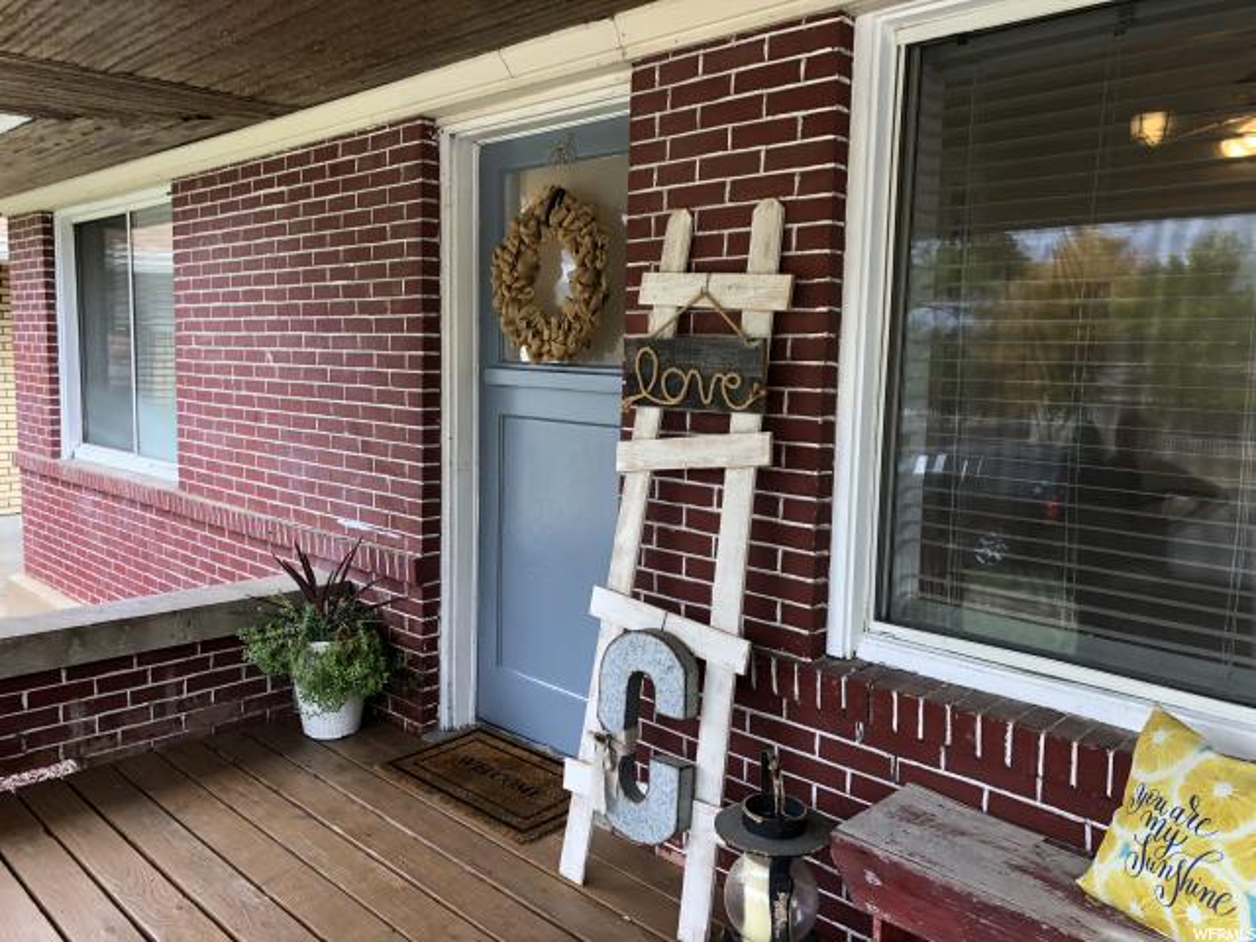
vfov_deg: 49.7
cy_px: 471
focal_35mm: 28
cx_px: 628
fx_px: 1016
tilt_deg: -6.8
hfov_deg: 63.4
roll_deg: -0.5
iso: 50
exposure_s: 1/120
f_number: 1.8
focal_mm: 4
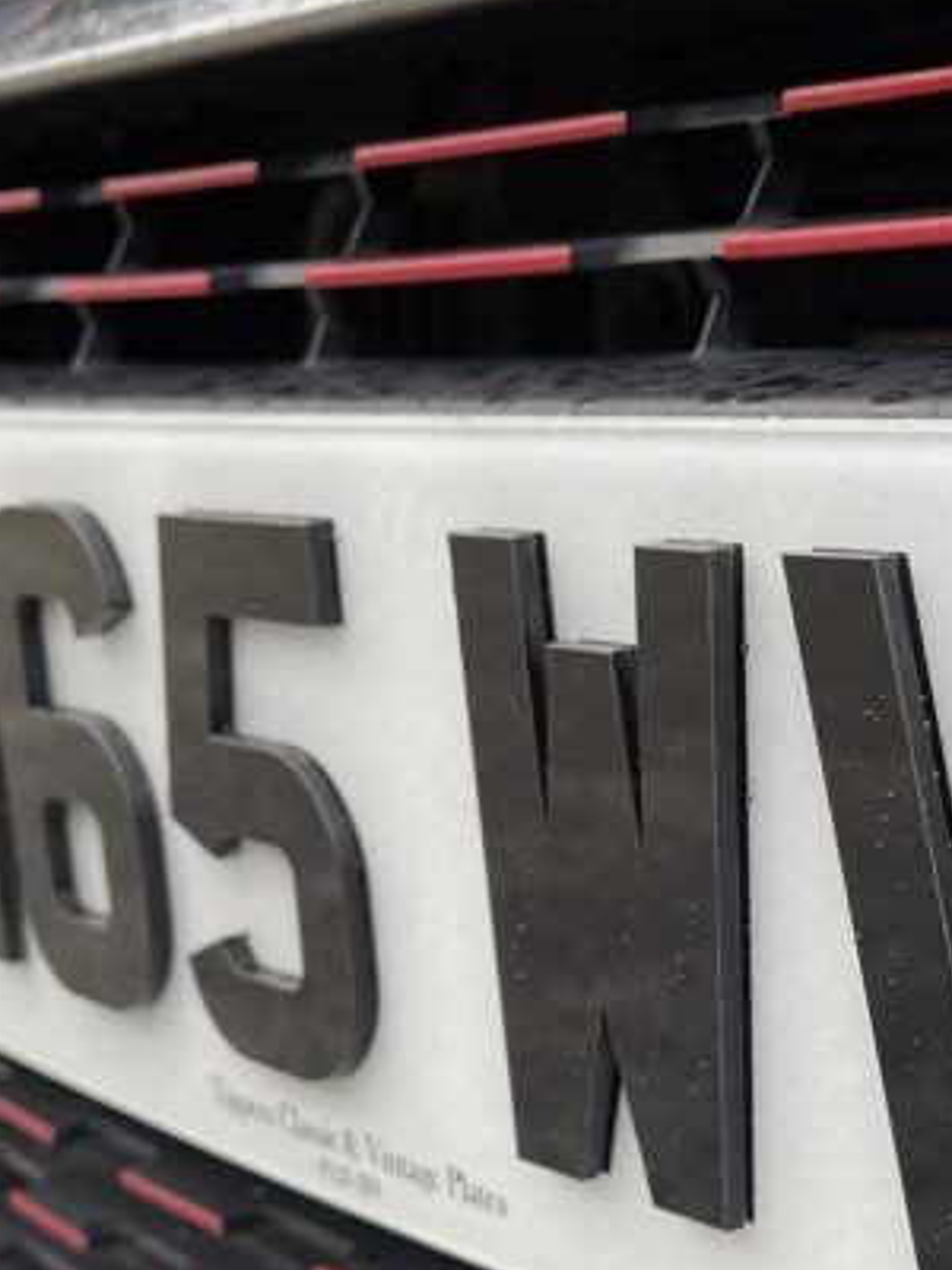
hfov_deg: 22.0
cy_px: 1153
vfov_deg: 29.0
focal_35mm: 64
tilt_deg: -16.4
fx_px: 2347
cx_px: 965
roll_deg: +0.5
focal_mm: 5.1
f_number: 1.6
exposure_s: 1/121
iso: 40
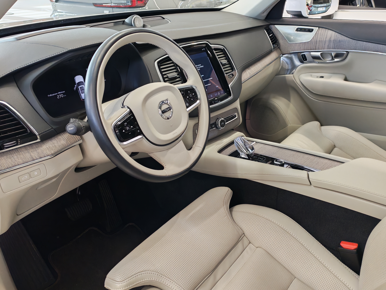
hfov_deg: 56.8
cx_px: 193
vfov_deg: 44.2
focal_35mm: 32
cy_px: 145
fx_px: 357
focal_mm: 6.12
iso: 1000
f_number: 1.9
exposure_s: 1/100
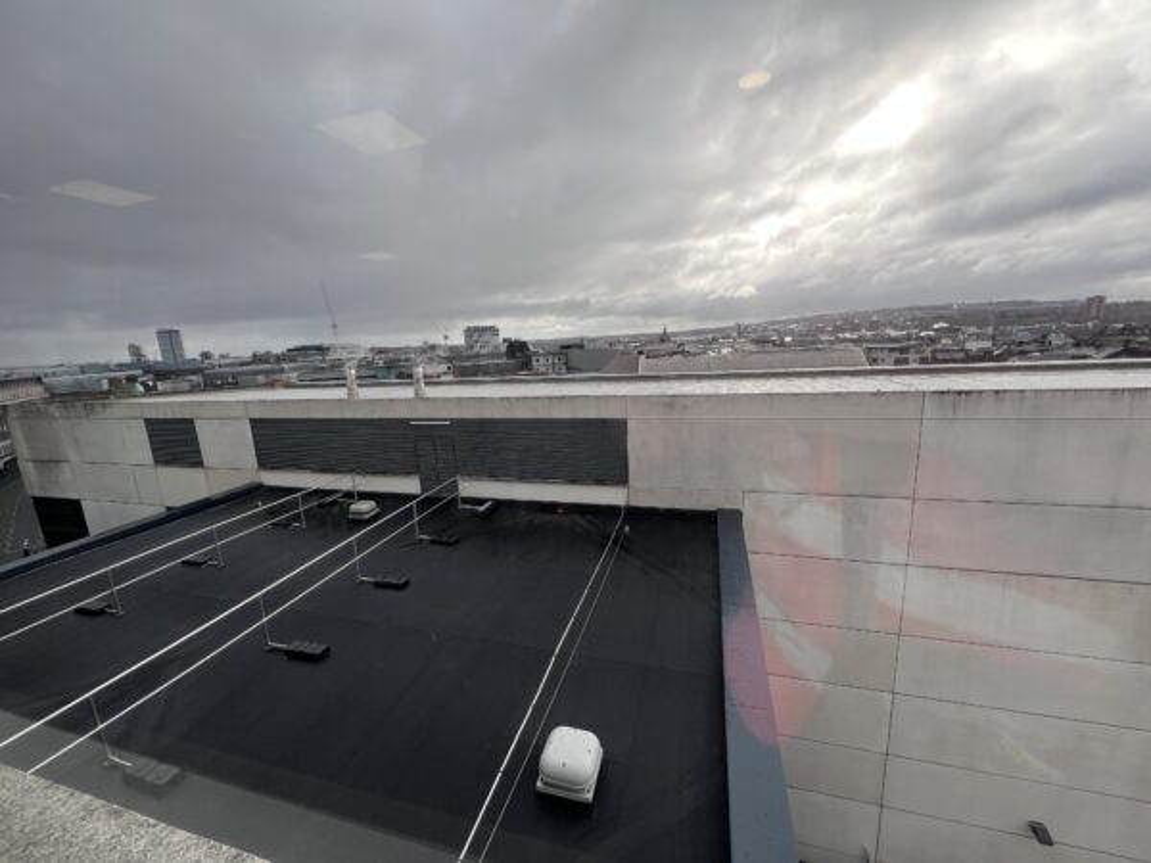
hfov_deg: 106.2
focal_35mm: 13
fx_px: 432
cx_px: 576
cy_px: 432
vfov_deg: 89.9
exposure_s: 1/306
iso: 32
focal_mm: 1.57
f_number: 1.8
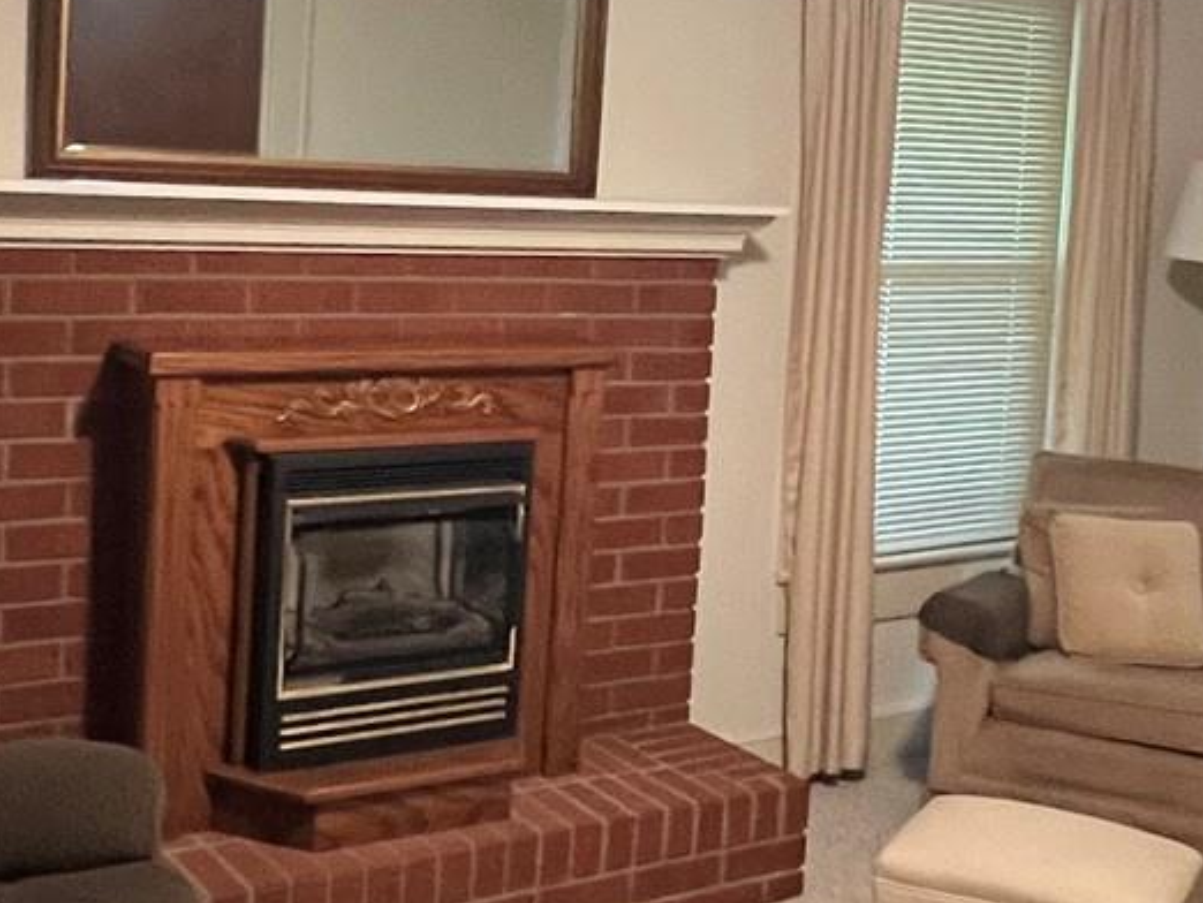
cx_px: 724
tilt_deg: -5.2
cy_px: 297
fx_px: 1773
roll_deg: -3.3
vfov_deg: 28.4
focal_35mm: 51
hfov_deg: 37.3
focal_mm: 1.57
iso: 800
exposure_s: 1/40
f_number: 1.8
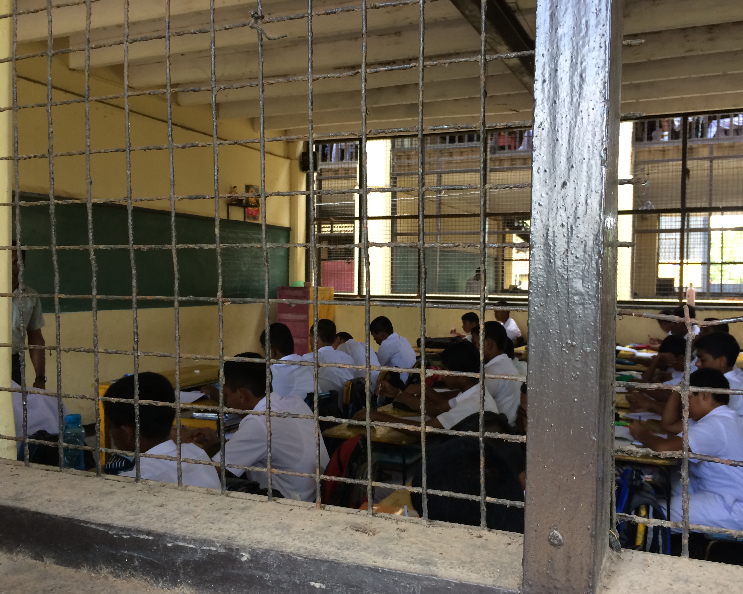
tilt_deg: -3.5
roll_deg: -1.3
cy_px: 299
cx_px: 405
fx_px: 682
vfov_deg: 47.1
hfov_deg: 57.1
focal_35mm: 31
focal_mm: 4.15
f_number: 2.2
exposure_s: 1/33
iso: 40
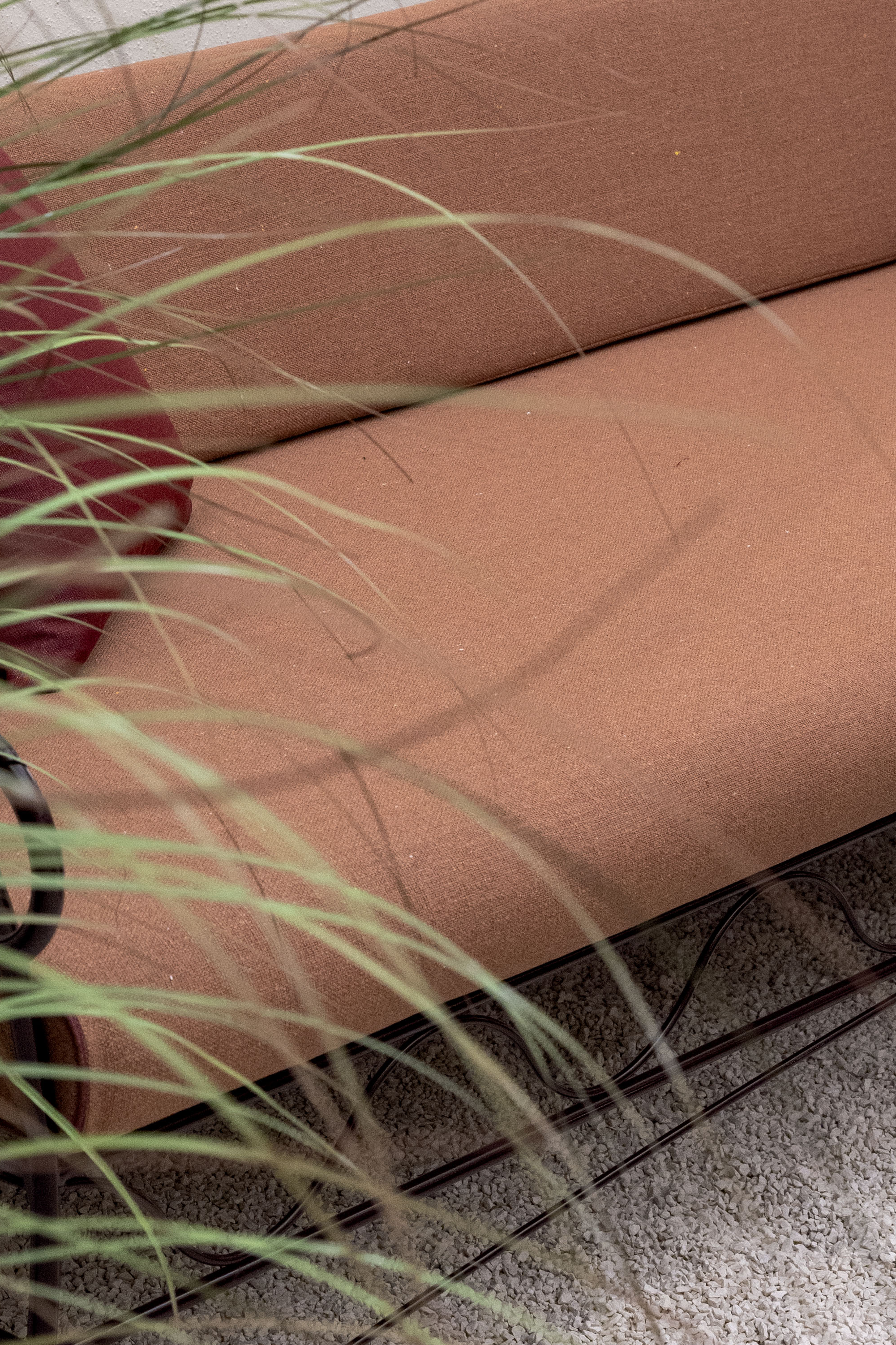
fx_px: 4107
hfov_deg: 12.3
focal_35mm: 110
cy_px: 441
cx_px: 73
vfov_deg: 18.5
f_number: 6.3
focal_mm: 40
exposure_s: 1/60
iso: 800
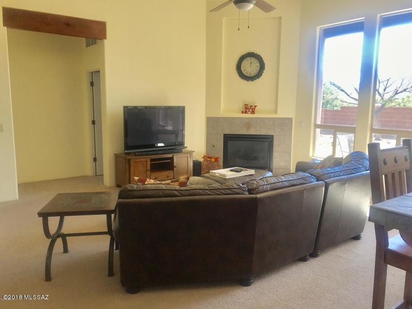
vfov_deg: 49.7
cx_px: 206
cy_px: 154
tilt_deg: -9.6
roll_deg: -0.9
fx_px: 333
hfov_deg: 63.4
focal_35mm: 28
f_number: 1.8
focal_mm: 3.99
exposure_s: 1/120
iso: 32
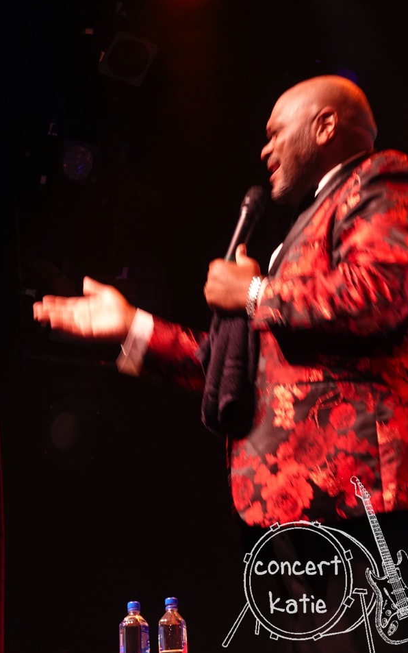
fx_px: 2170
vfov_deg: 17.1
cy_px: 333
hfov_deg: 10.7
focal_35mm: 122
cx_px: 220
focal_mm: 42.74
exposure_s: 1/20
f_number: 4.5
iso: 800
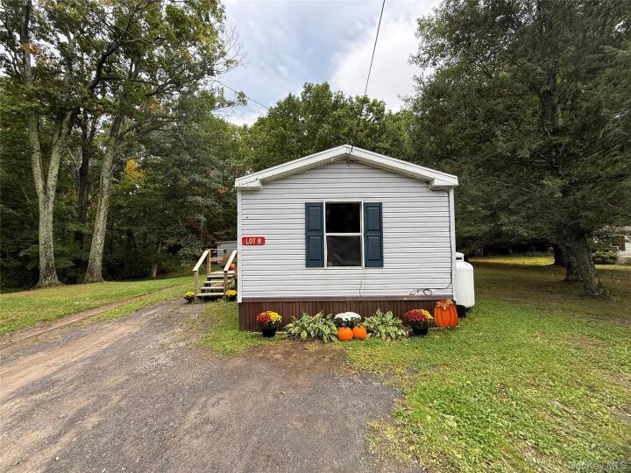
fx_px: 255
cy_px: 236
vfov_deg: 85.7
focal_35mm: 14
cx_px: 316
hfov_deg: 102.1
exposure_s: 1/275
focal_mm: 2.22
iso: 50
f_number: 2.2
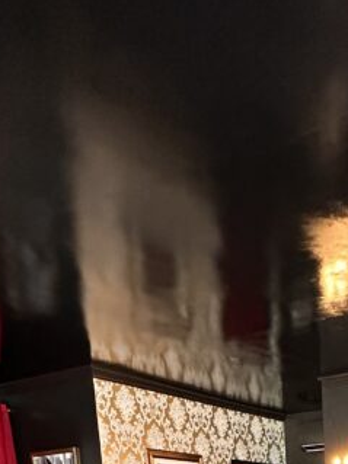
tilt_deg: -8.9
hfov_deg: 29.1
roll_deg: +1.9
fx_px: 604
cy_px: 623
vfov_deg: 31.2
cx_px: 383
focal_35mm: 45
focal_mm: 2.22
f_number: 2.2
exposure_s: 1/60
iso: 500
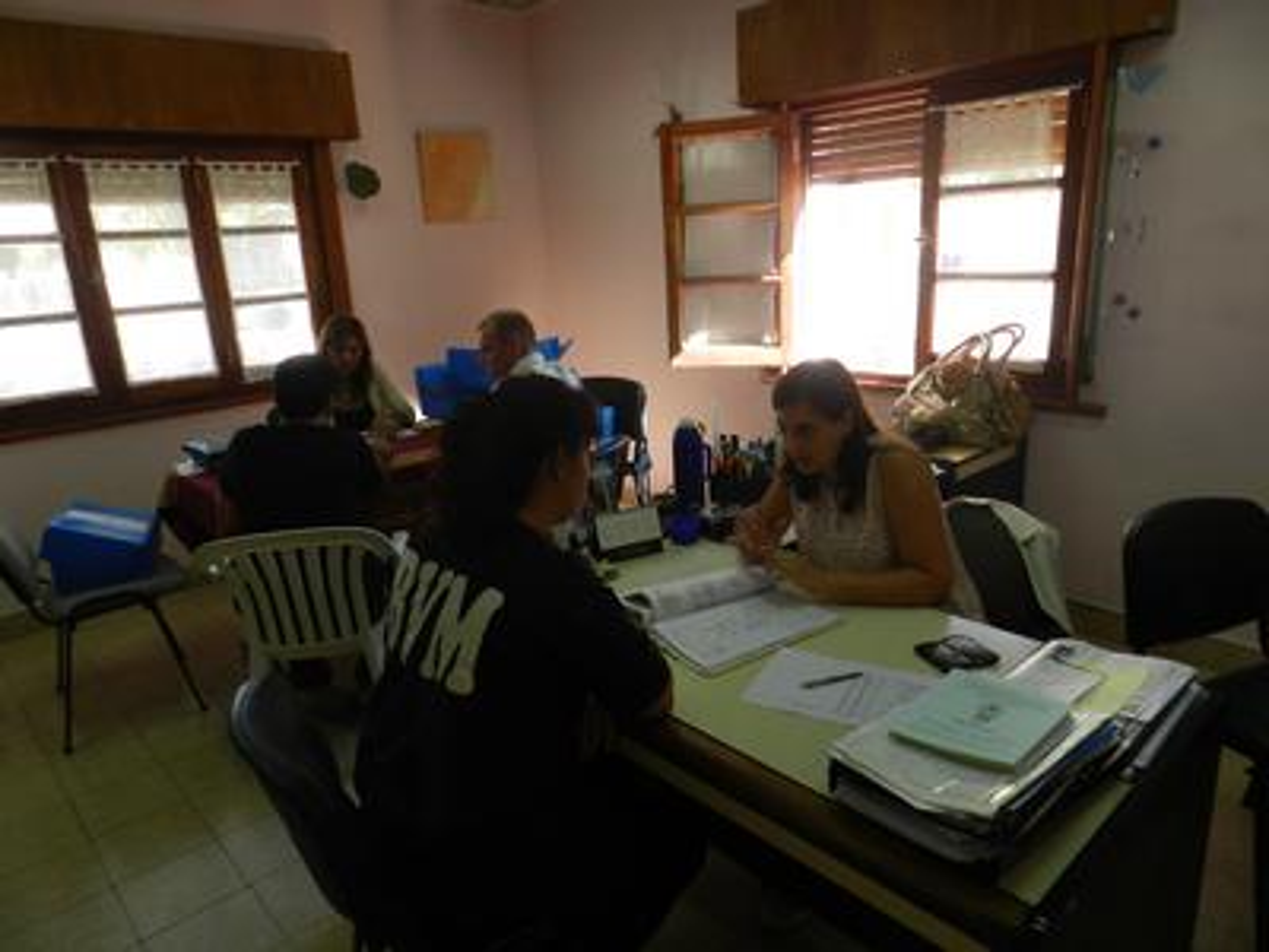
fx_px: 843
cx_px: 634
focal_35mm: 23
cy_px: 476
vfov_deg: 58.9
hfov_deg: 73.9
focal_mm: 4
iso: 160
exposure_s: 1/50
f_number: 3.4
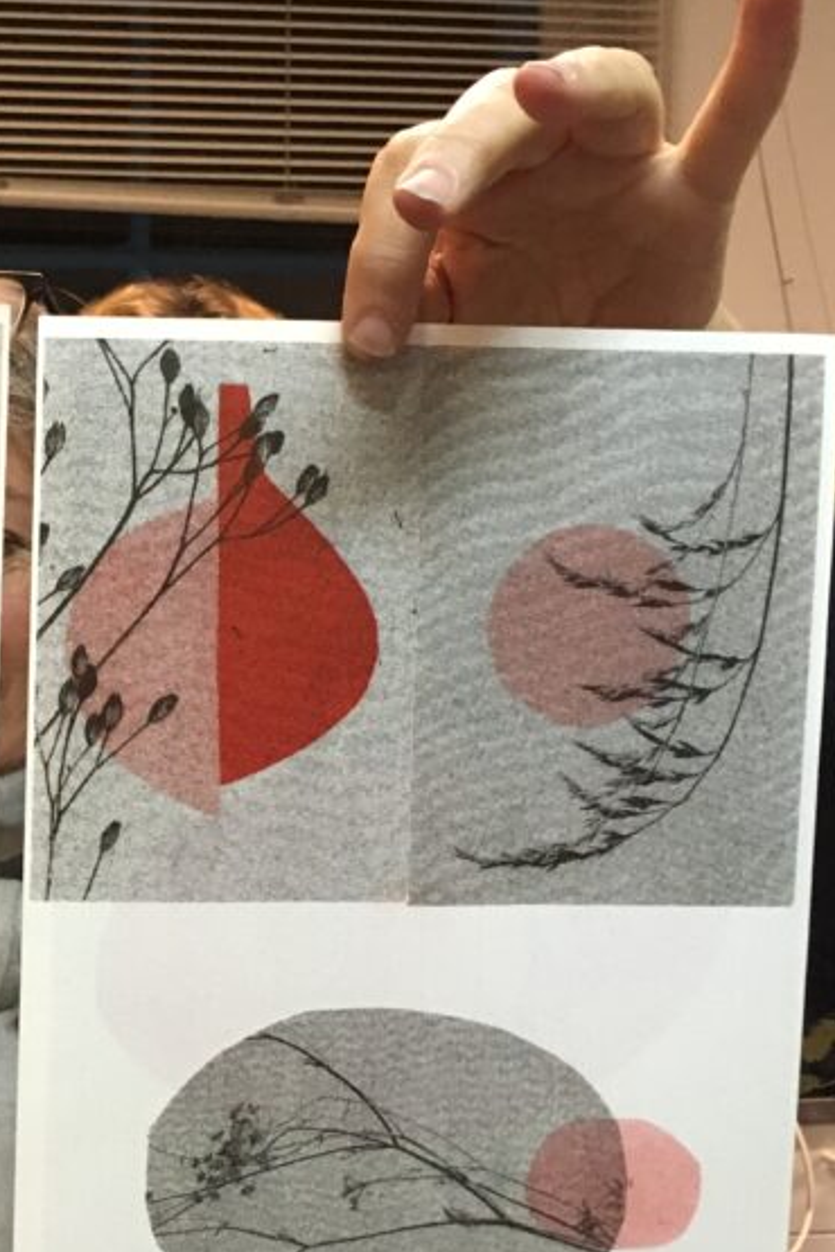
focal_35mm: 58
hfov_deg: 22.6
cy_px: 738
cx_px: 35
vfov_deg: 34.4
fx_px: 2018
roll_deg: +1.4
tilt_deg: -5.0
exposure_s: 1/25
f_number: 2.2
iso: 200
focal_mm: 4.15
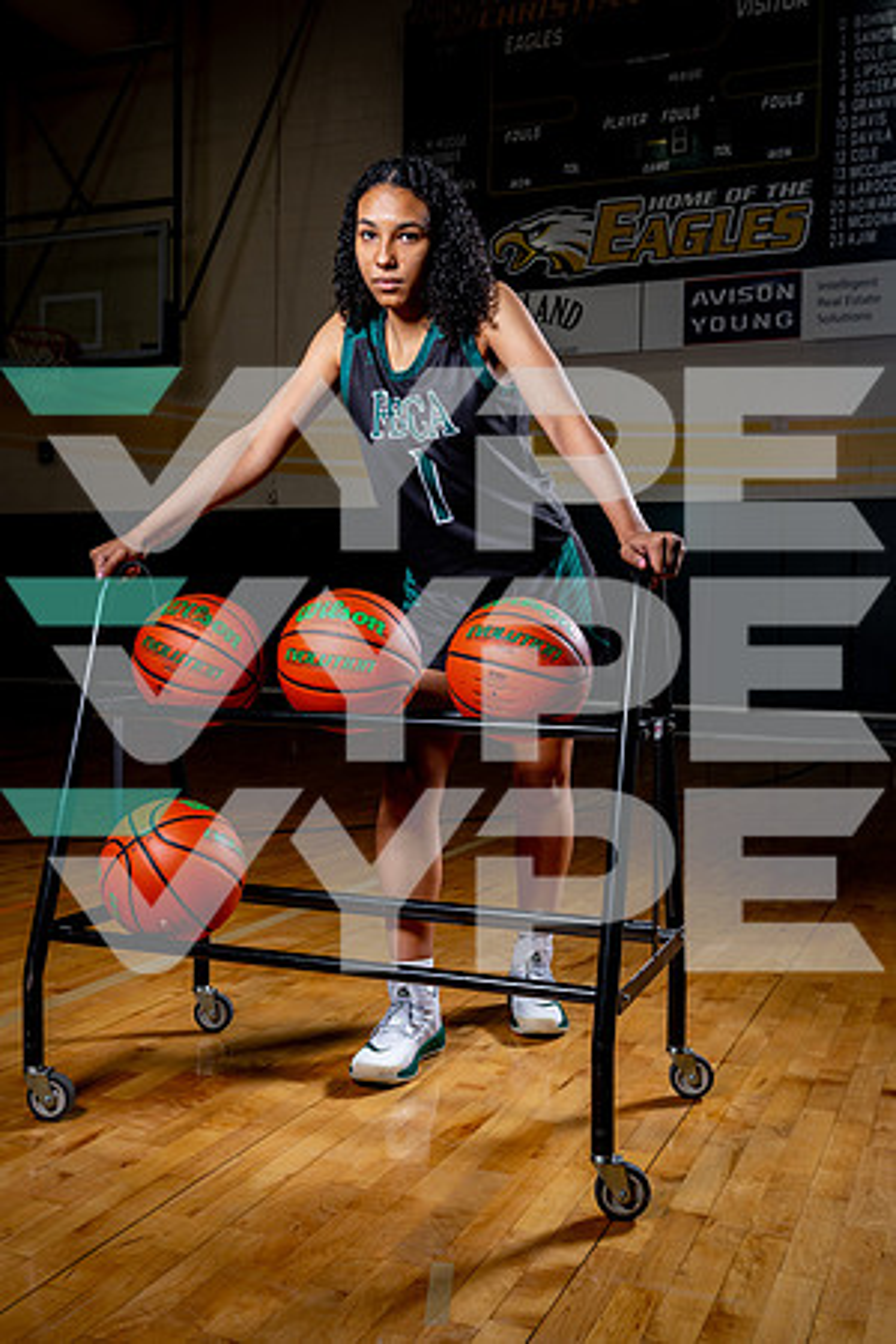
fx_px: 1307
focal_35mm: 35
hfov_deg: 37.9
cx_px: 448
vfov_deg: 54.4
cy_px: 672
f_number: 8
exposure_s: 1/125
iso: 100
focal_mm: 35
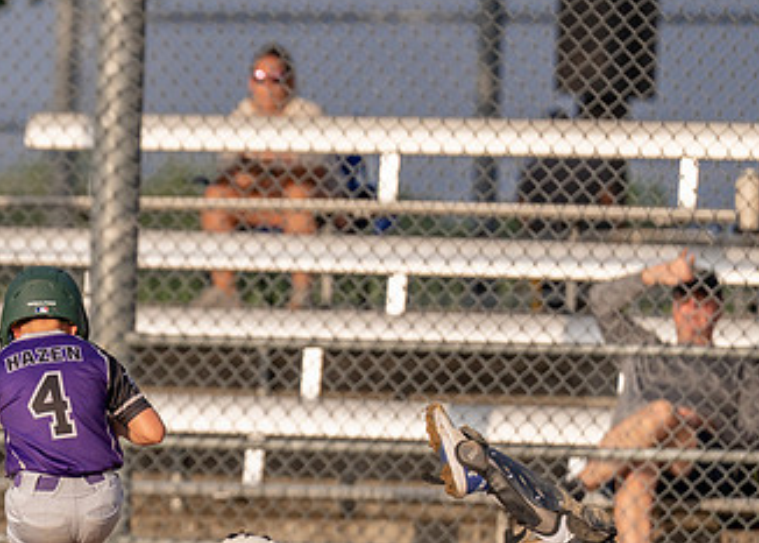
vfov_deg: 3.0
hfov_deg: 4.2
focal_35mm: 476
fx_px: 10263
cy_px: 390
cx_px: -118
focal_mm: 200
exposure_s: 1/3200
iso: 320
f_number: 2.8
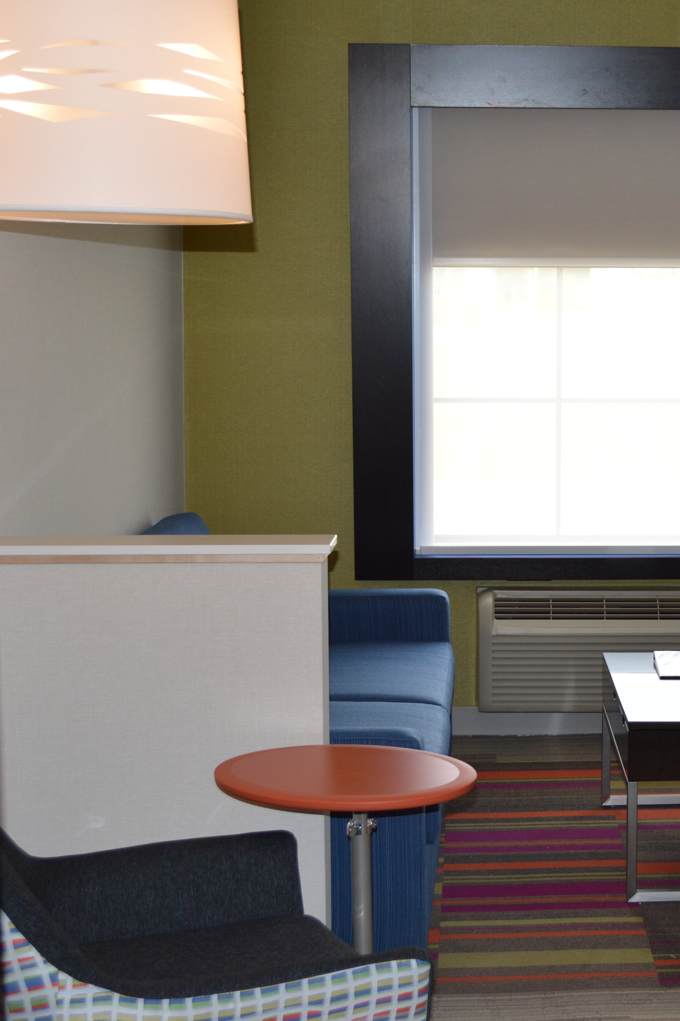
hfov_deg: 20.8
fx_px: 1813
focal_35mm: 64
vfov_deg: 31.4
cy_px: 511
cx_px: 601
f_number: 4.5
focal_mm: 28
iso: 400
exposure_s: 1/125
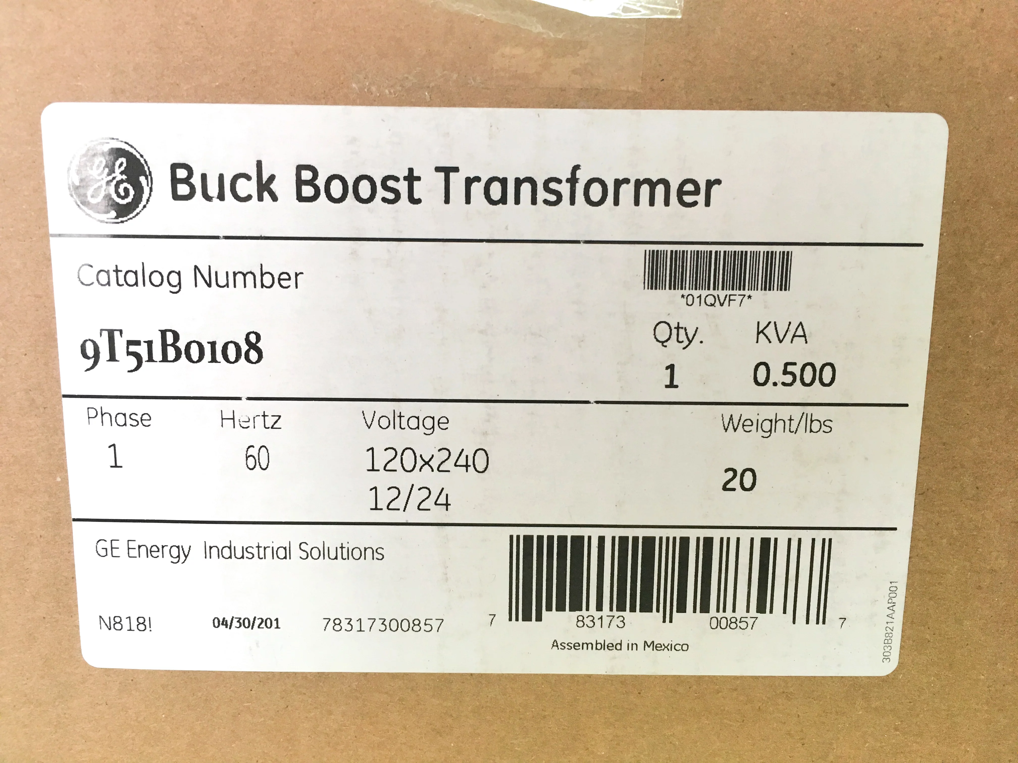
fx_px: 853
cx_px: 509
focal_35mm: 29
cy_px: 382
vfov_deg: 48.2
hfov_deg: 61.7
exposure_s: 1/30
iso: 80
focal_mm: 4.15
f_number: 2.2
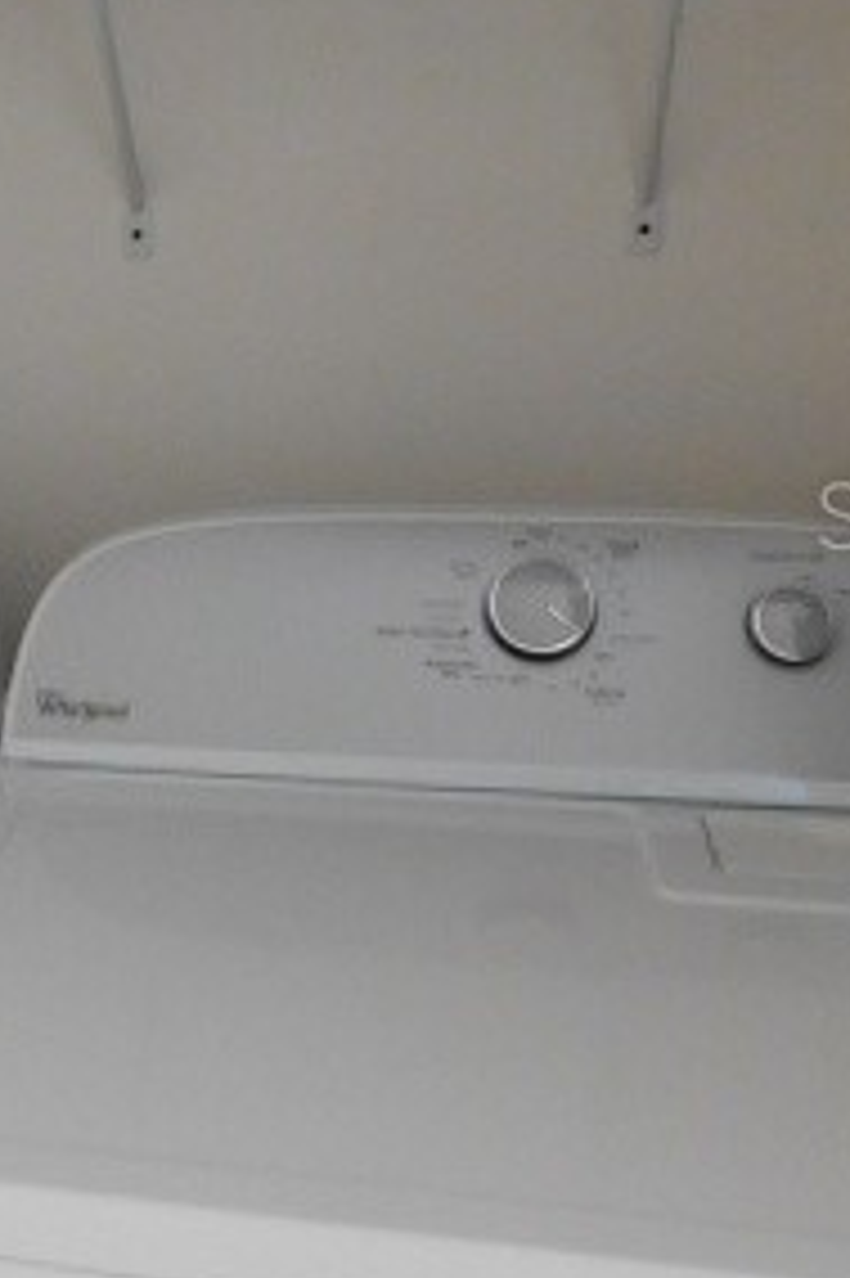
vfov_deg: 36.8
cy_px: 513
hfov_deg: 22.8
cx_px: -198
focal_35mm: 54
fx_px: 1915
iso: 400
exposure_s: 1/15
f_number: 3
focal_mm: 4
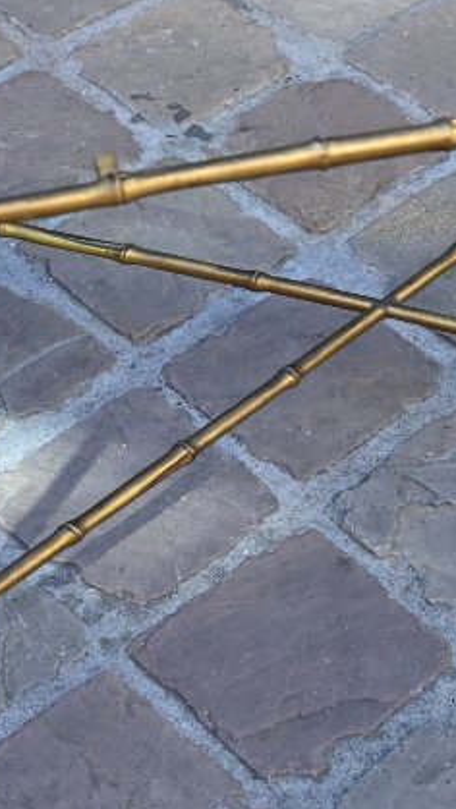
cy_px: 367
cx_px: 363
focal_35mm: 97
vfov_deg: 22.0
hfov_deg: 12.5
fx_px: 2078
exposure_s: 1/250
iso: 400
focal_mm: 21.5
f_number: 4
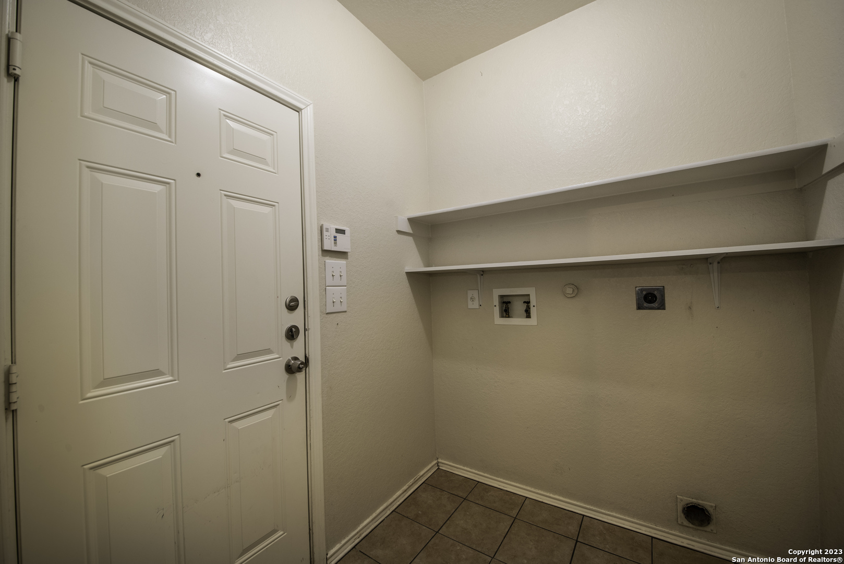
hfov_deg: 104.2
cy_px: 282
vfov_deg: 81.3
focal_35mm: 14
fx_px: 328
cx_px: 422
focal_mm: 14
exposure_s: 1/60
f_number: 8
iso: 320
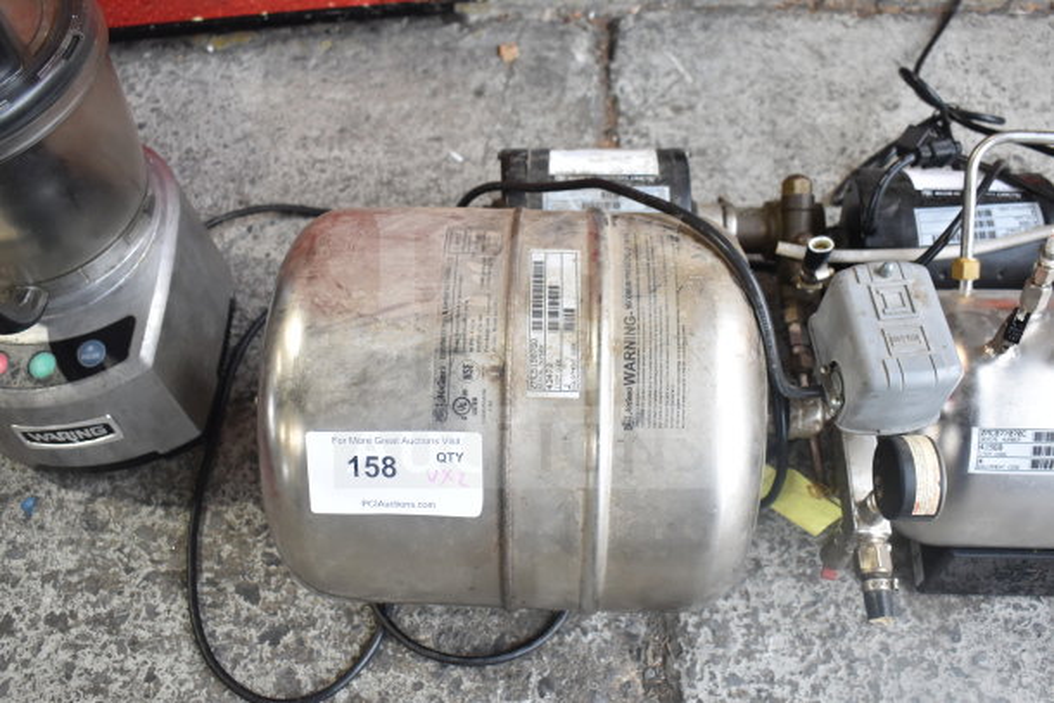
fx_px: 966
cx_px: 527
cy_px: 352
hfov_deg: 57.2
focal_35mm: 33
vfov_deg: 40.0
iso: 900
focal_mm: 22
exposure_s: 1/160
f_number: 3.8
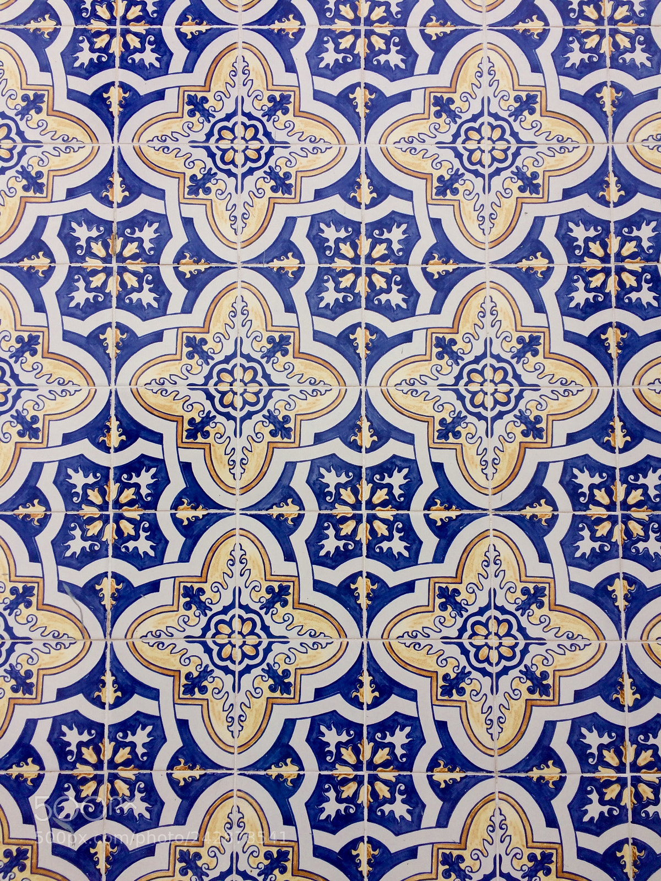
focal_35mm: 29
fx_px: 738
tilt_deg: +3.1
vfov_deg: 61.7
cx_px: 330
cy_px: 440
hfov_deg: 48.2
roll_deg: +1.4
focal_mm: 4.15
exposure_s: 1/684
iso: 32
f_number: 2.2
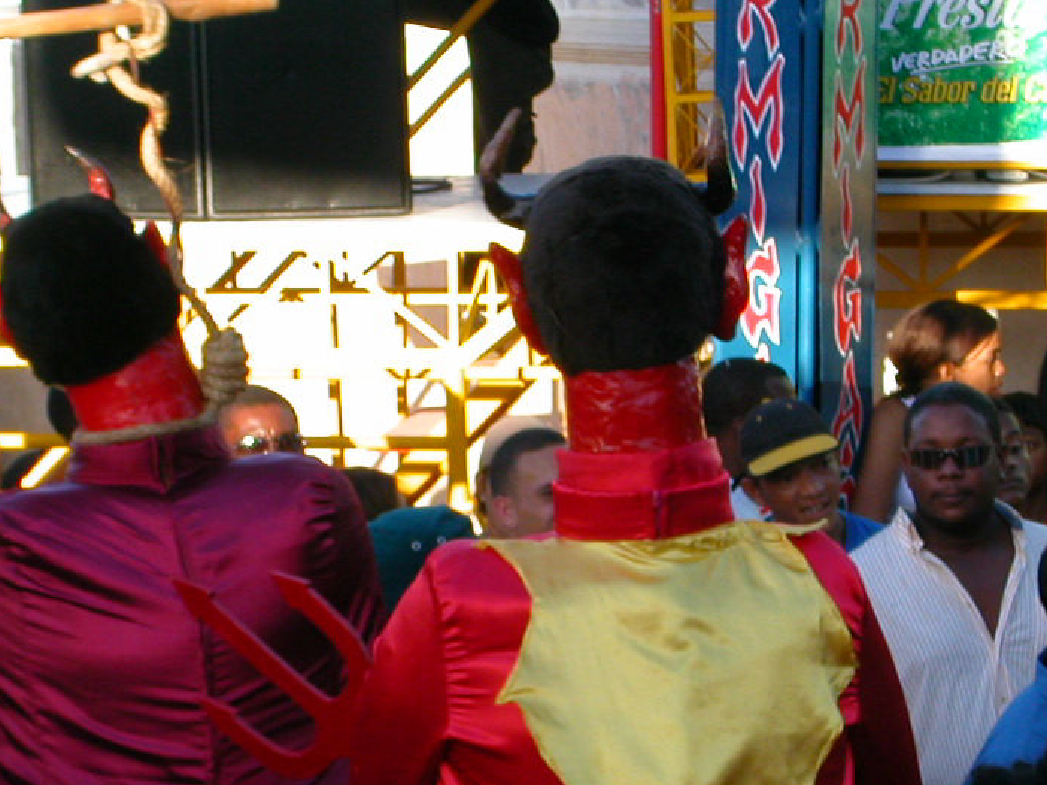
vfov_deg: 9.1
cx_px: 589
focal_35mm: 162
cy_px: 539
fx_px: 4898
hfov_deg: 12.2
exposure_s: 1/116
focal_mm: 16.8
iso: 100
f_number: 4.8
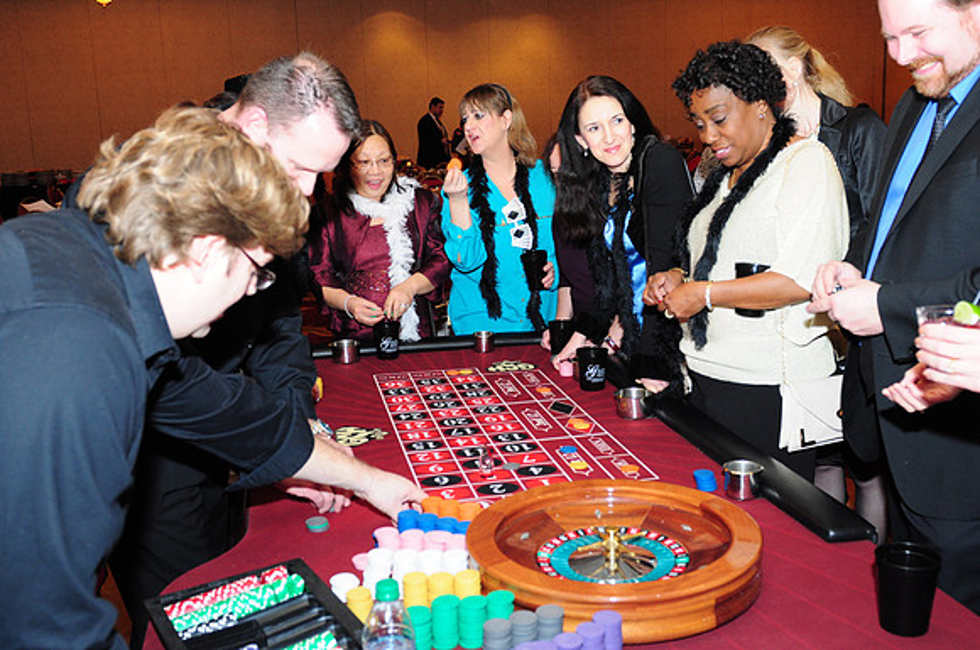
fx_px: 979
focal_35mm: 36
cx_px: 490
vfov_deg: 36.8
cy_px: 325
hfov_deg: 53.2
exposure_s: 1/60
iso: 800
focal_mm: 24
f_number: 4
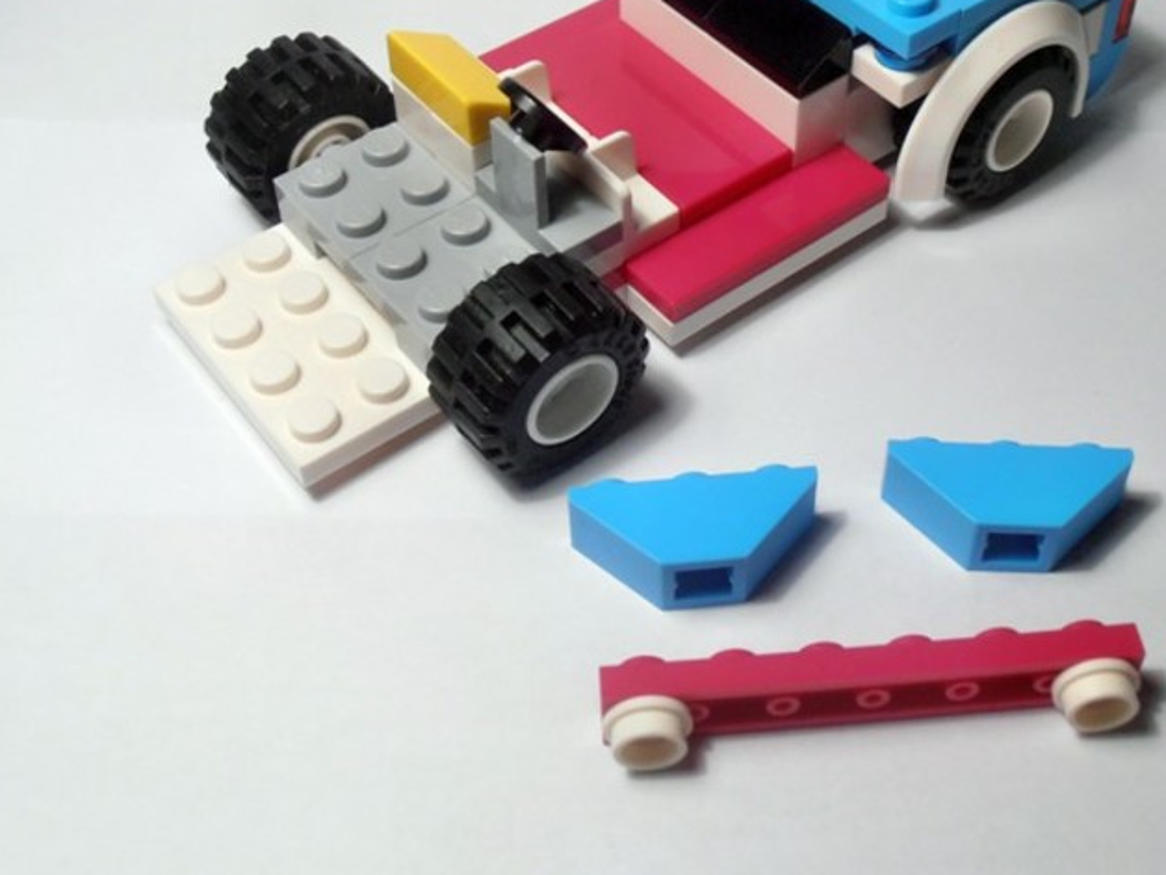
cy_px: 276
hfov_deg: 36.1
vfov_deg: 27.3
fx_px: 1785
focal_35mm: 53
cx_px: 694
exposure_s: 1/60
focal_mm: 6.61
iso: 80
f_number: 3.9
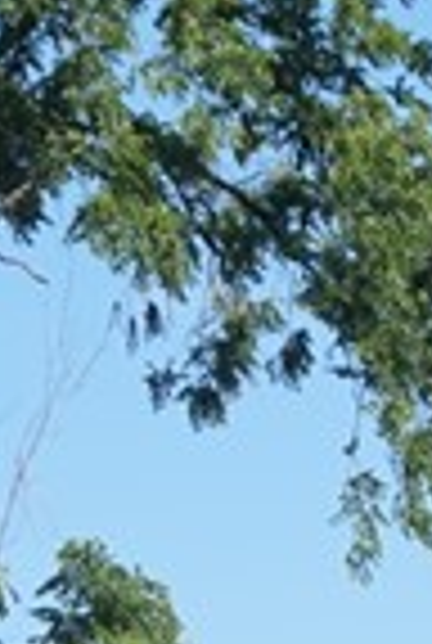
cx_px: 1071
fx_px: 5284
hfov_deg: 4.6
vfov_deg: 6.8
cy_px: 1216
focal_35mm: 295
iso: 100
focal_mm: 26
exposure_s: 1/250
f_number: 6.3
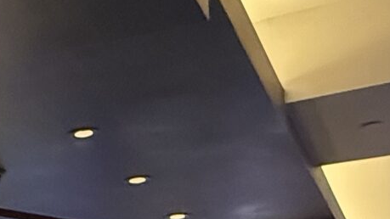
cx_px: -380
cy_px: 335
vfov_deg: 13.4
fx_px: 879
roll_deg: -2.1
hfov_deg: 17.8
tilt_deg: +7.0
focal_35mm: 85
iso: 1000
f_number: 2.2
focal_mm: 2.22
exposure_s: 1/60
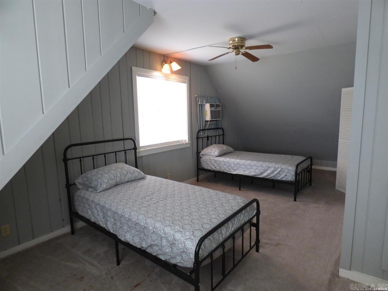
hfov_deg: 81.7
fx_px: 224
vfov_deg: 66.0
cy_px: 146
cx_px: 194
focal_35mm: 20
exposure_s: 1/60
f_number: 2.8
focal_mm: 3.58
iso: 250
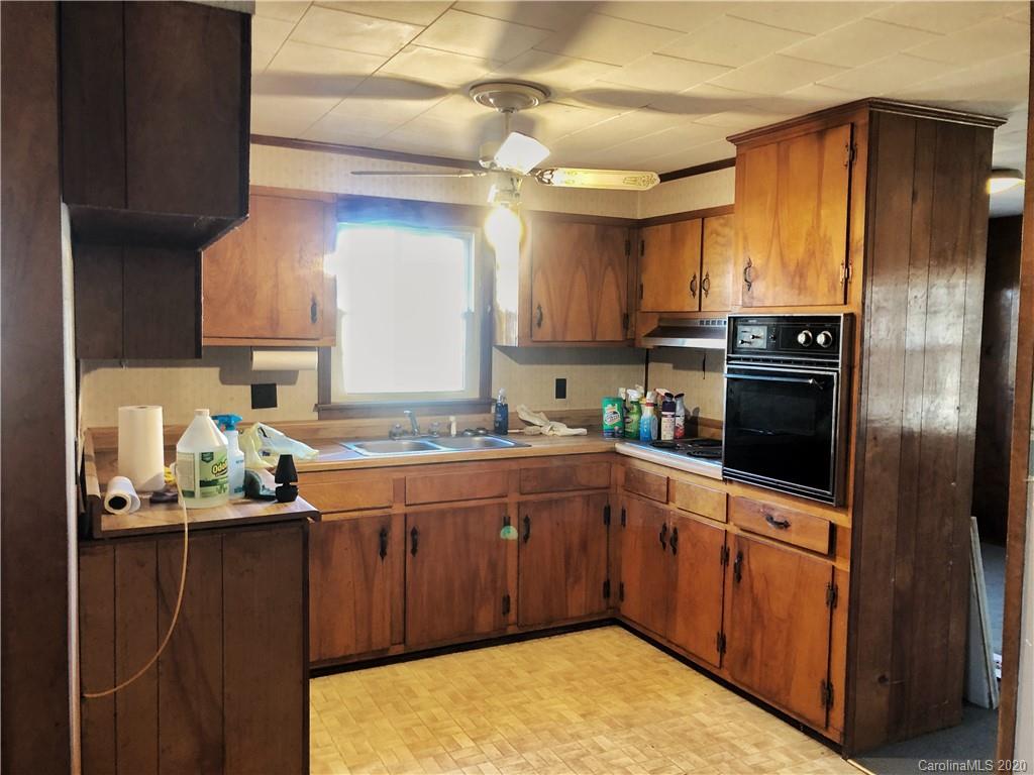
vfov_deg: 48.2
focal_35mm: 29
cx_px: 517
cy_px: 388
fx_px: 866
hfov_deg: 61.7
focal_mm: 3.99
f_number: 1.8
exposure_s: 1/15
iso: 50
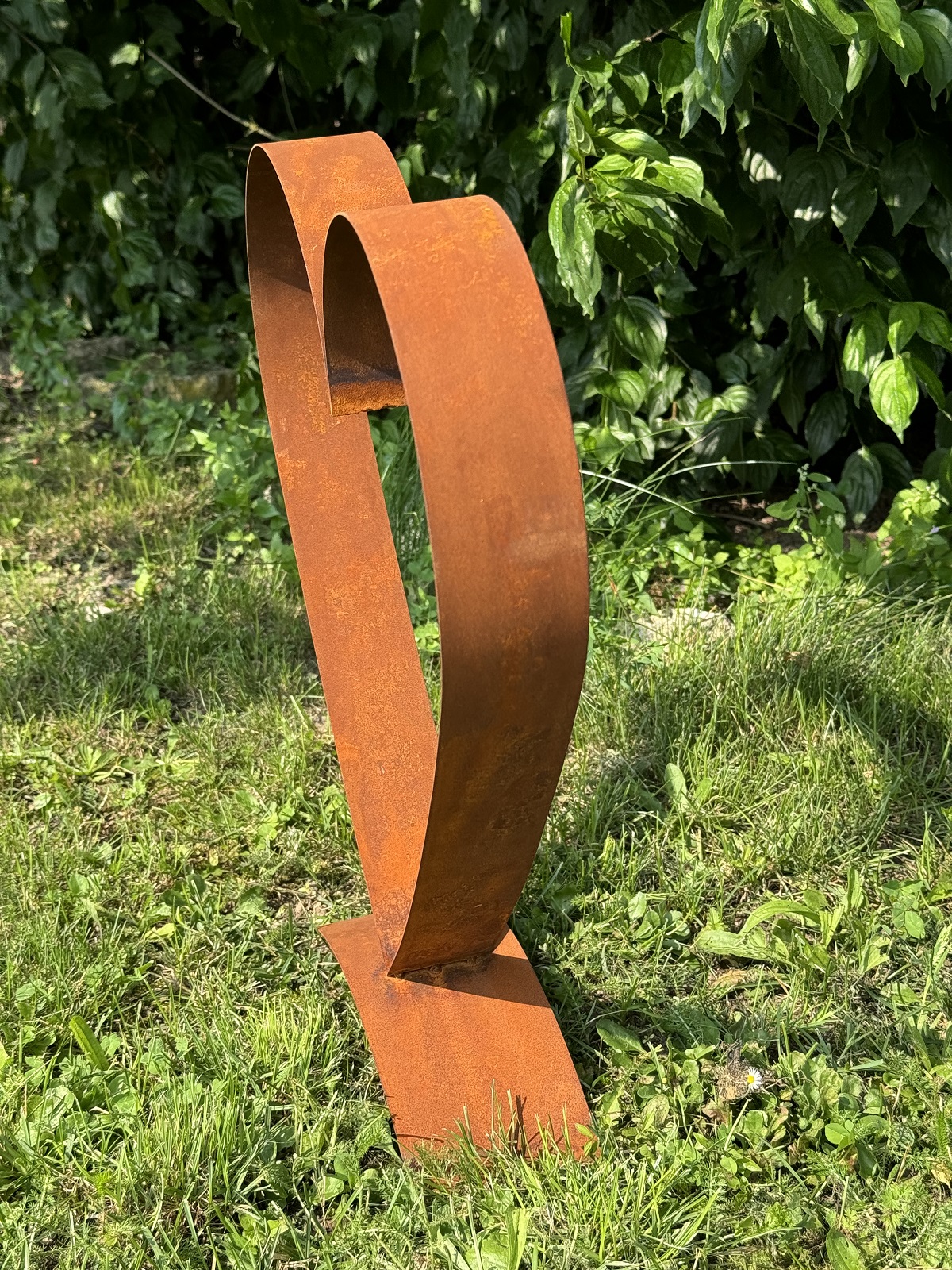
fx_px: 1760
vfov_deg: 39.7
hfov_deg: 30.3
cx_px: 476
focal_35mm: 48
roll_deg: +3.2
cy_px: 635
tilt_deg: -21.9
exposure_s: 1/1114
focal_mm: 6.76
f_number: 1.78
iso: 64
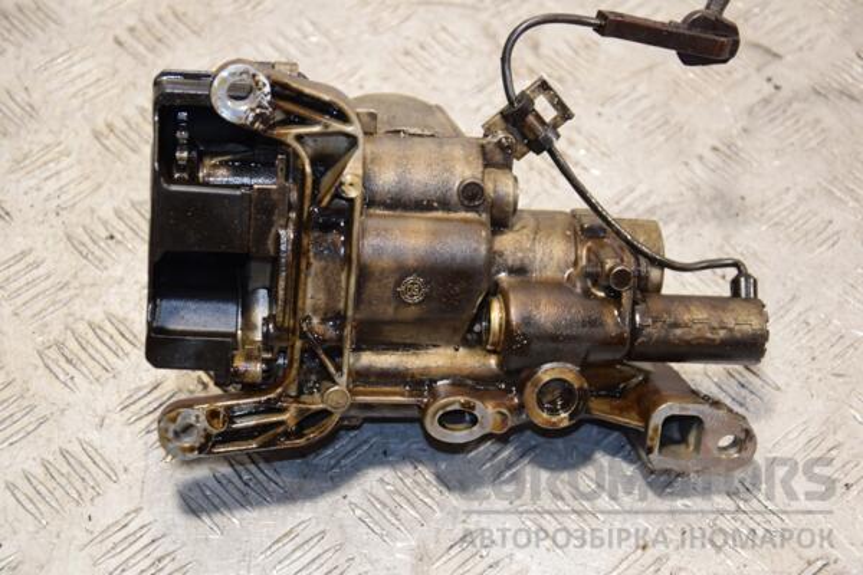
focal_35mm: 78
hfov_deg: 26.0
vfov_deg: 17.5
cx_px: 432
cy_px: 288
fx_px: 1870
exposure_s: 1/100
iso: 800
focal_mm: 52
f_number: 5
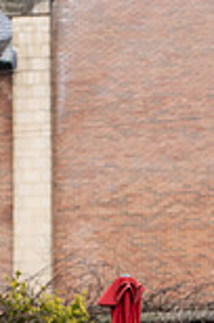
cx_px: 168
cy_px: 455
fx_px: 1917
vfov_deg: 9.4
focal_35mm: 214
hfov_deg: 6.4
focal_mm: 73
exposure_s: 1/800
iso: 640
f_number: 3.5
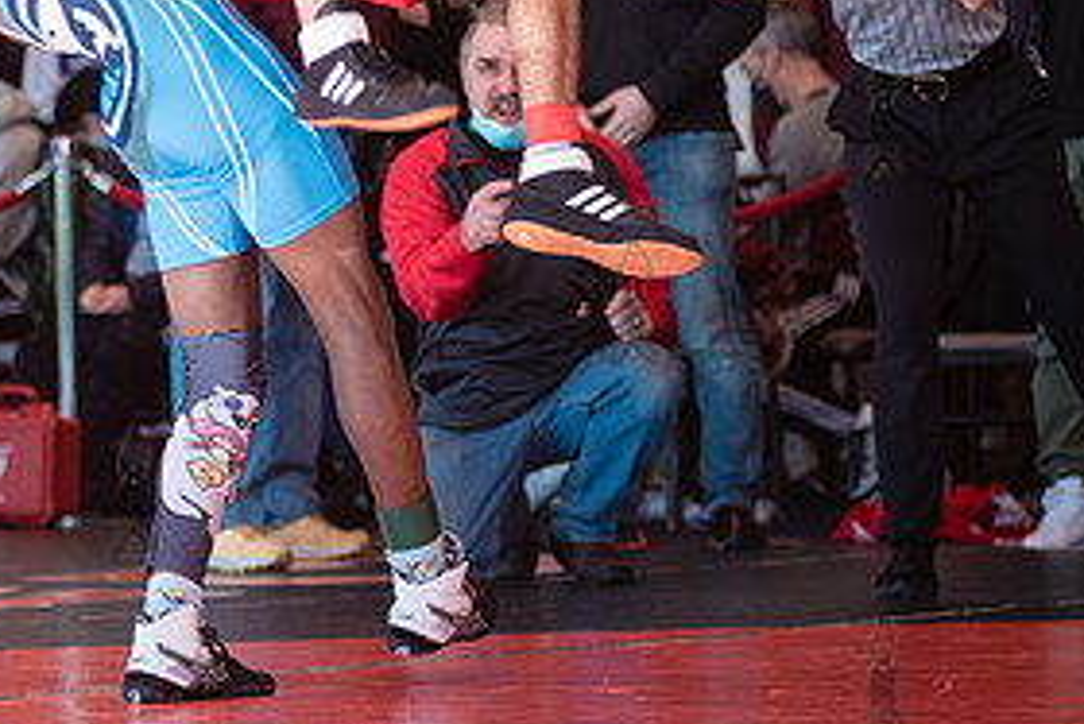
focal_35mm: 207
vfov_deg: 6.6
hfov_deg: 9.9
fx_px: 6236
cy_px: 110
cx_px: 132
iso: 400
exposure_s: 1/400
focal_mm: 100
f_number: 3.5
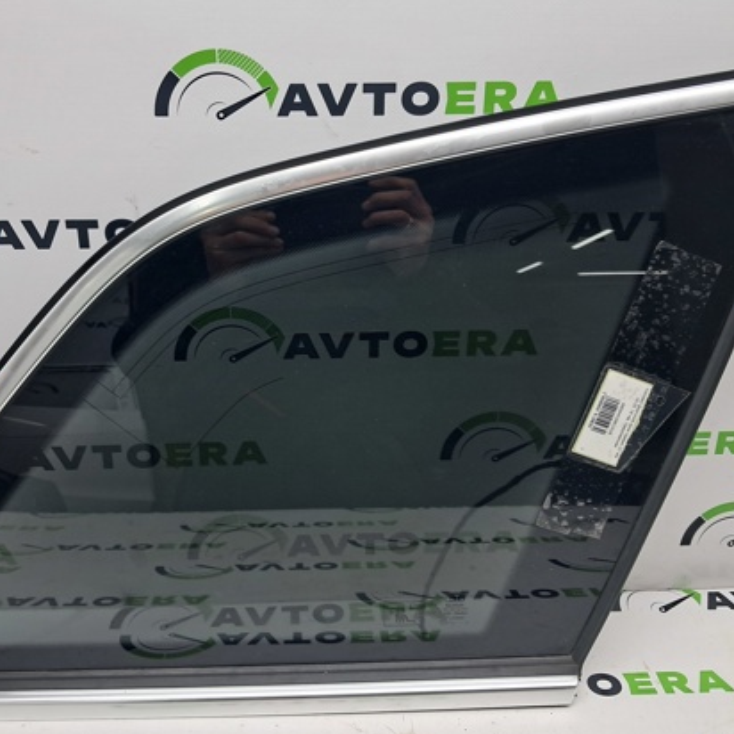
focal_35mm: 37
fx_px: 888
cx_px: 321
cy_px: 332
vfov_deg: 44.9
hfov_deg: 44.8
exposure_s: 1/50
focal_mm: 4
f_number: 1.8
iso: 50
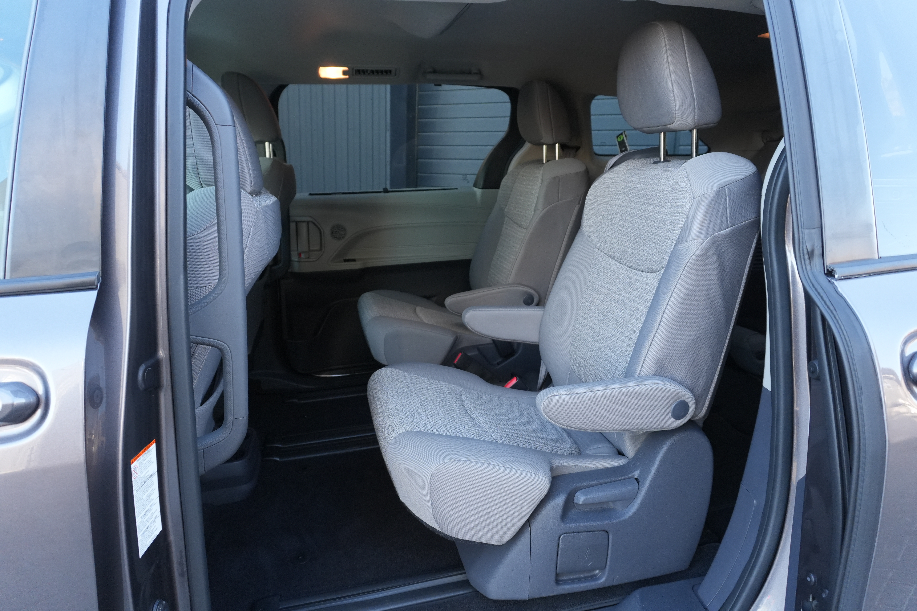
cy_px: 306
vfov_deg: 53.1
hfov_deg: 73.7
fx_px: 611
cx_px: 458
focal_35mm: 24
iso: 800
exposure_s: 1/160
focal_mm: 16
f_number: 4
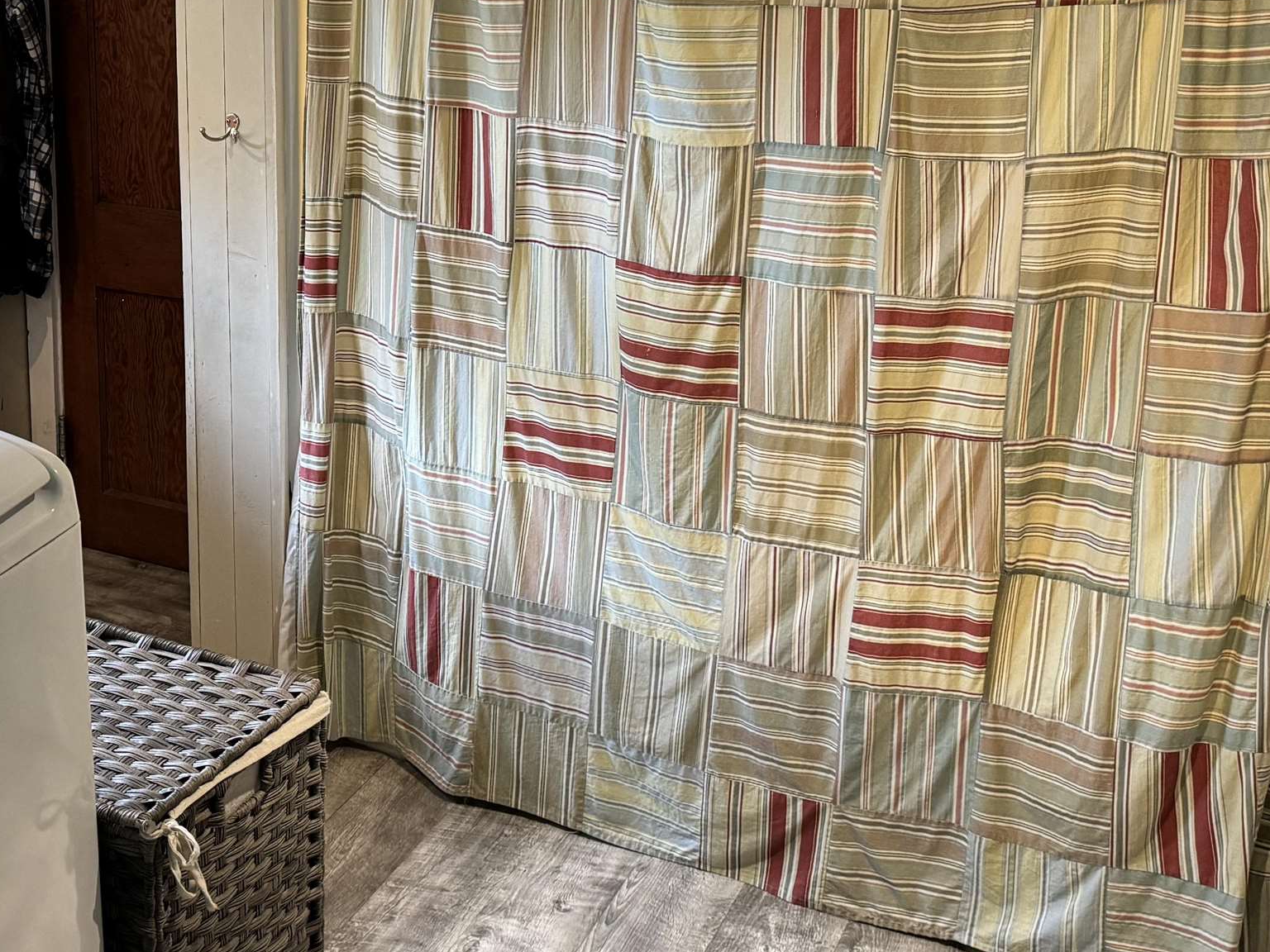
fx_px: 1761
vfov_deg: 29.9
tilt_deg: -13.3
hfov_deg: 37.6
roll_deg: +1.0
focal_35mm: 48
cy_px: 256
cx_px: 179
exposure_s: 1/60
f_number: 1.78
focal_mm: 6.76
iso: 320
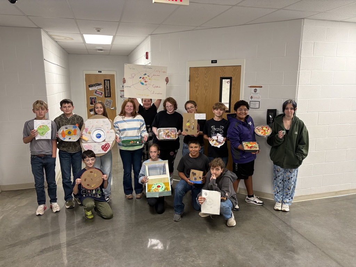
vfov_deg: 53.1
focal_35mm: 26
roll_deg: +0.6
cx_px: 178
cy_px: 134
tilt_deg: -10.0
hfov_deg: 67.3
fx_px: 267
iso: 200
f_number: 1.6
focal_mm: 5.96
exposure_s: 1/60
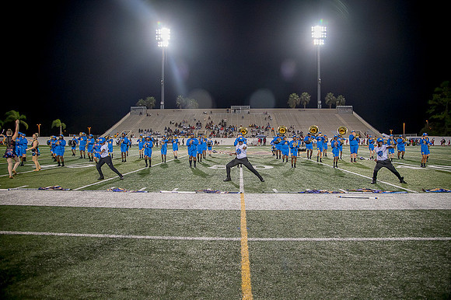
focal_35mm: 24
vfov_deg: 53.1
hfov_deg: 73.8
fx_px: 300
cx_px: 226
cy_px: 150
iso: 2000
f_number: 4
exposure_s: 1/200
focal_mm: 24
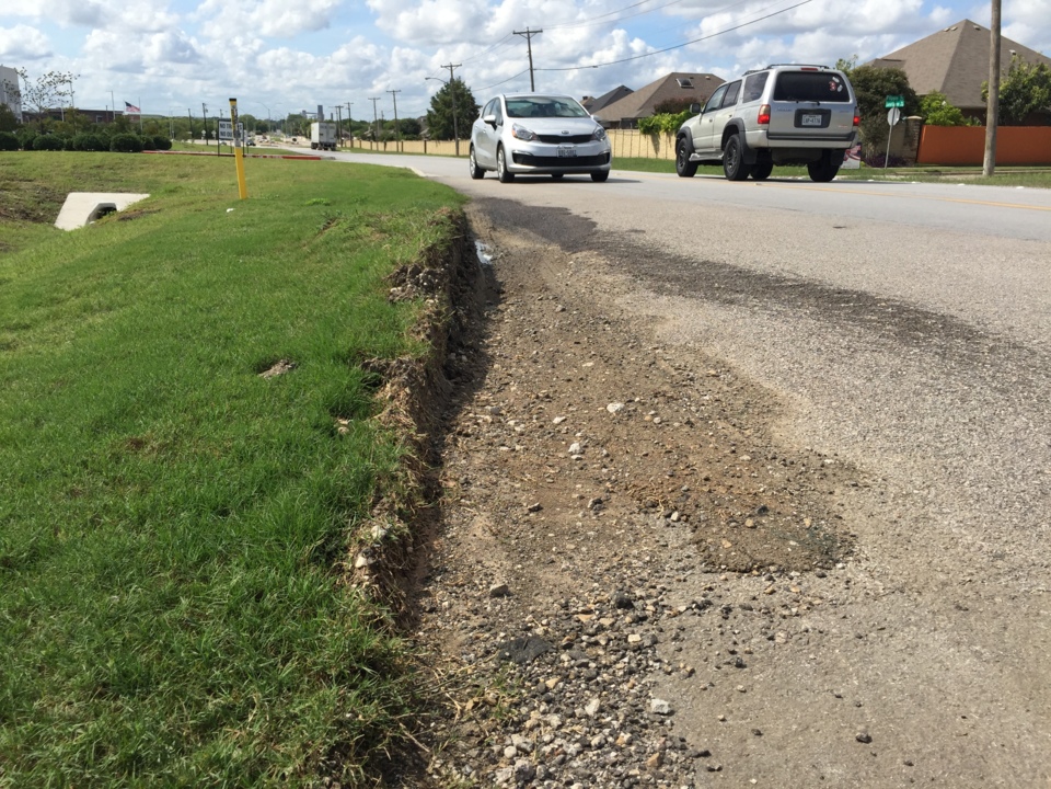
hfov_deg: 61.7
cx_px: 526
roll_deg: -0.8
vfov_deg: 48.2
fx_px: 880
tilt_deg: -14.8
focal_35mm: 29
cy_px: 394
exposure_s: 1/2475
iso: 32
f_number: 2.2
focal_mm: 4.15
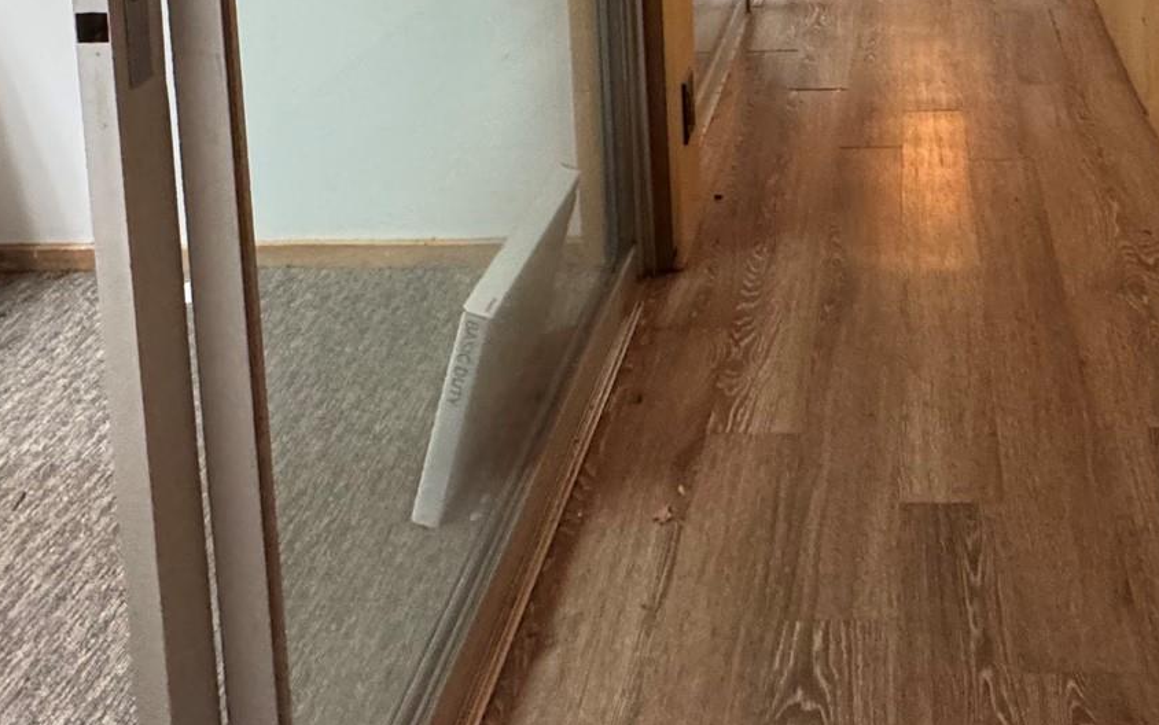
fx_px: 1137
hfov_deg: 51.8
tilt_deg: -4.8
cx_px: 864
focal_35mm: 36
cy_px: -292
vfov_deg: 27.4
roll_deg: +1.3
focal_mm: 2.22
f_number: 2.2
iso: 800
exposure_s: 1/60
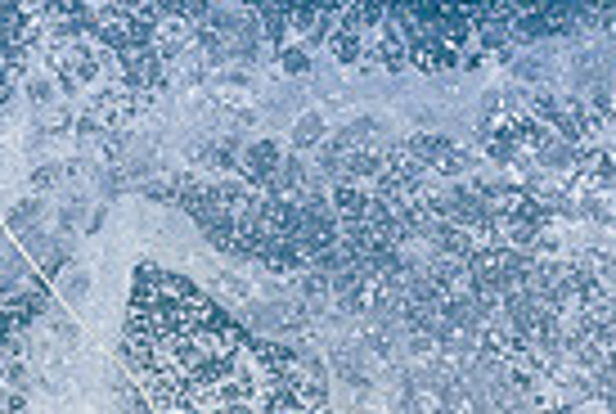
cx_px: 787
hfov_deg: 0.4
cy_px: 661
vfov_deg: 0.3
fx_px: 79534
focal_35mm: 4638
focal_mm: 800
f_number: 6.3
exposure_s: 1/2000
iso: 220
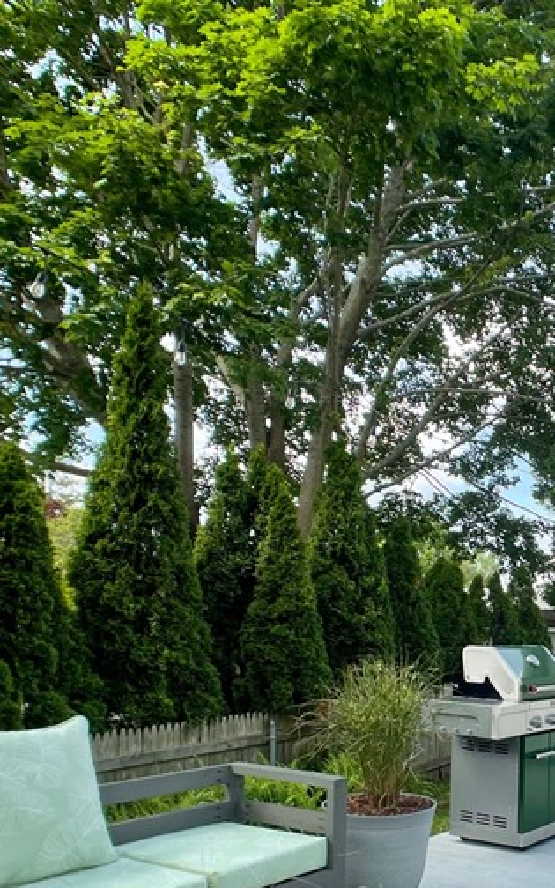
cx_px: 525
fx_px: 1355
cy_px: 620
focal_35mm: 56
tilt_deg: +2.7
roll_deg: -0.9
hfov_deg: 22.4
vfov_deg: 35.8
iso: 32
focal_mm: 4.2
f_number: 1.6
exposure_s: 1/824
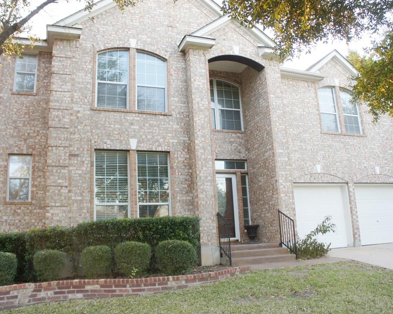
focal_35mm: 31
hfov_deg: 57.2
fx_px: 360
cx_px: 194
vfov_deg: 47.1
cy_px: 155
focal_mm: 18
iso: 200
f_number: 4
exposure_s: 1/40
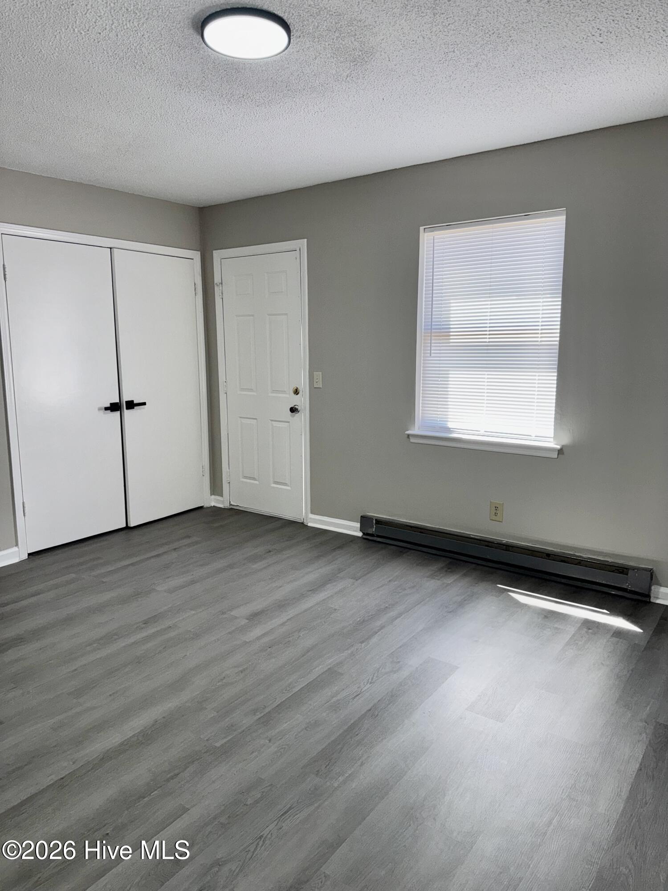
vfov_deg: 71.6
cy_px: 446
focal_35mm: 24
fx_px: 618
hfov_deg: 56.8
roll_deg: +0.8
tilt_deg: -10.0
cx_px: 334
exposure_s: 1/142
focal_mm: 6.76
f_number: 1.78
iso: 50
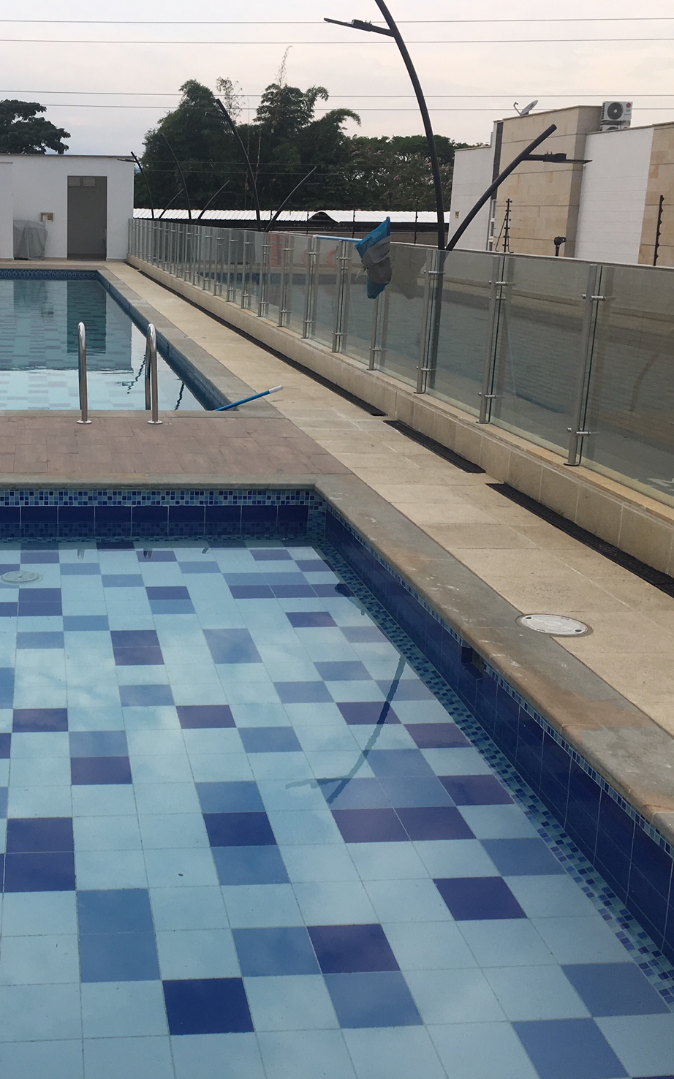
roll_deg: -0.8
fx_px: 1235
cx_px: 143
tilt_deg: -13.1
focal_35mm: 42
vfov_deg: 47.2
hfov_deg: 29.9
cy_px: 531
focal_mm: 4.15
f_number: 2.2
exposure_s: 1/466
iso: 25
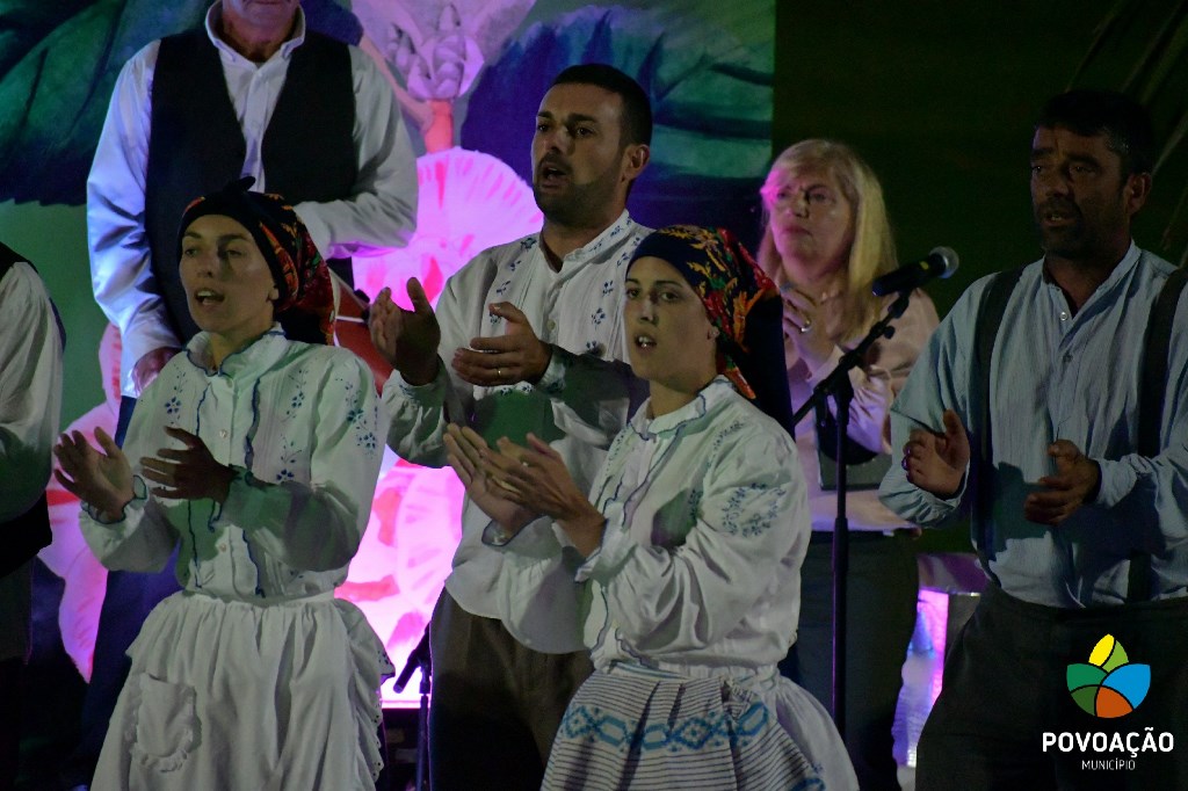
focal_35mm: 405
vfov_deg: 3.4
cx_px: 594
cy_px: 396
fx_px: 13360
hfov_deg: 5.1
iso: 12800
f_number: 6
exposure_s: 1/250
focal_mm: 270
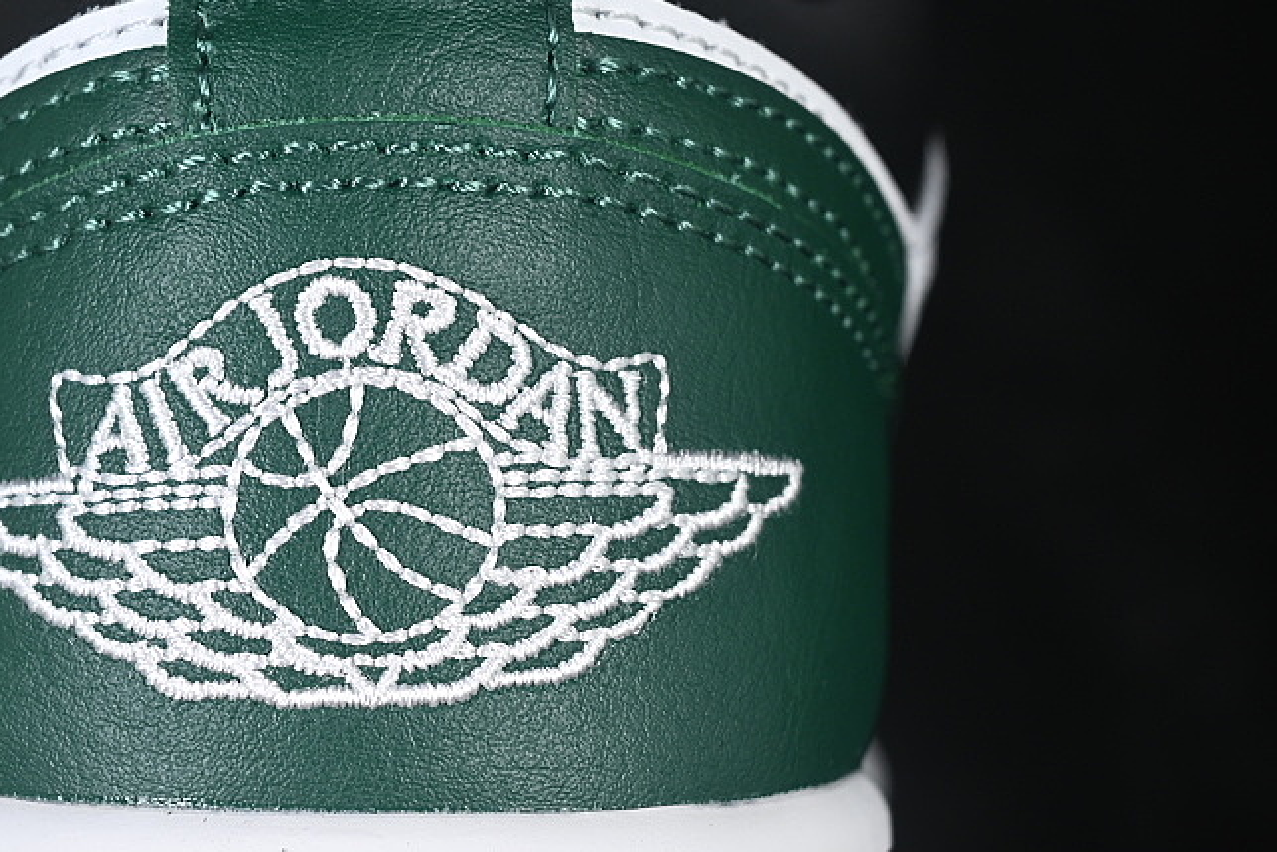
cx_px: 365
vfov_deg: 10.9
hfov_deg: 16.2
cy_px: 429
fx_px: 4470
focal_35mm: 126
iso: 160
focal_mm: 50
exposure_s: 1/60
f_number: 7.1
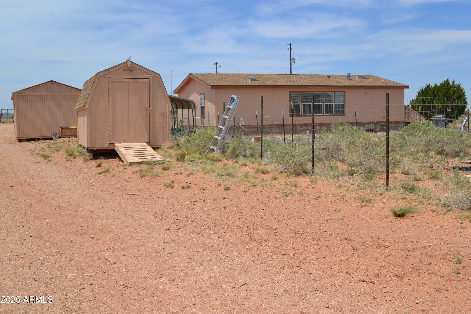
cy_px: 157
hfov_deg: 49.6
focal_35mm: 39
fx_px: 510
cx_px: 236
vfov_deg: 34.2
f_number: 9
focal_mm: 26
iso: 100
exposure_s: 1/320
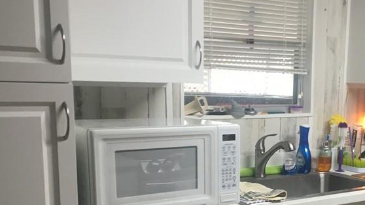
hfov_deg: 35.0
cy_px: 194
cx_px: 287
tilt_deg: -14.6
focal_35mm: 58
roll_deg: -3.1
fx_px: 561
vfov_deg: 20.2
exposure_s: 1/30
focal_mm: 4.15
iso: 64
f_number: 2.2
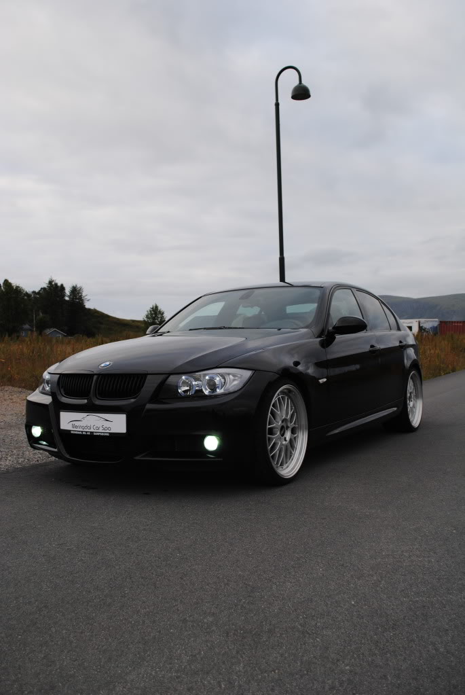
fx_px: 637
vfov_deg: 57.2
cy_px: 348
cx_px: 232
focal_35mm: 33
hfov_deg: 40.1
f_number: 5.6
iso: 160
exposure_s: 1/125
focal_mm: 22
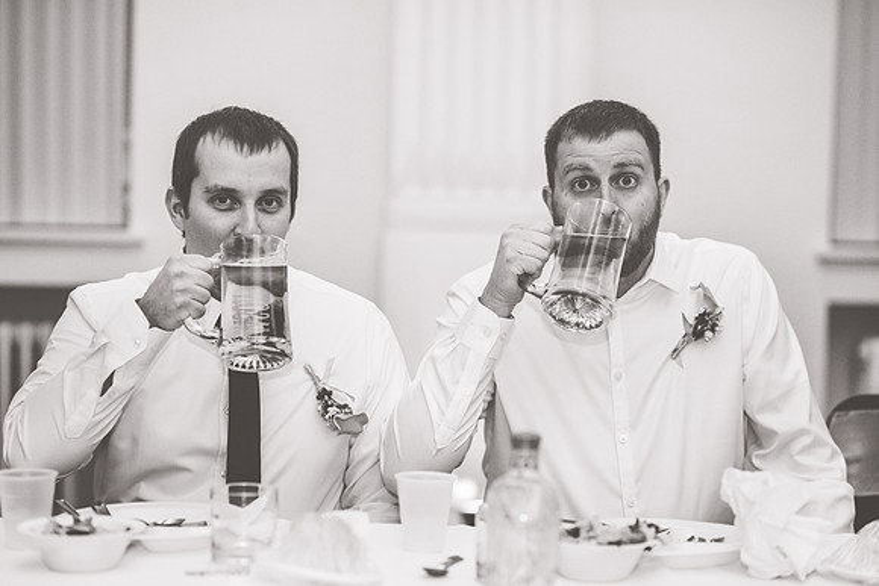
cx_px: 440
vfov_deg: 16.1
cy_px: 293
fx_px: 2076
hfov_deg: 23.9
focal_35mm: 85
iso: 640
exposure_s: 1/125
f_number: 2.2
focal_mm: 85
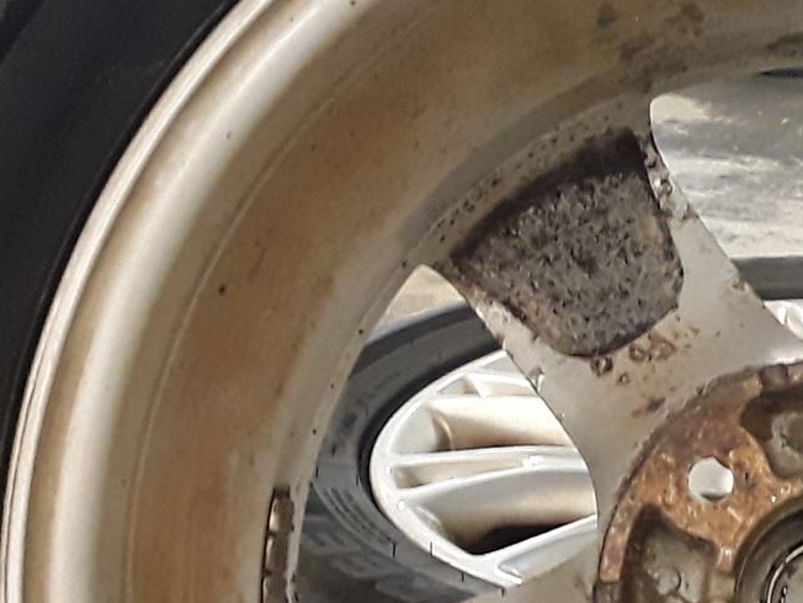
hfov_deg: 21.8
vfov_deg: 16.6
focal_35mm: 88
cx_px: 713
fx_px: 2041
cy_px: 534
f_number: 1.9
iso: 160
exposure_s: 1/33
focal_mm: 2.91
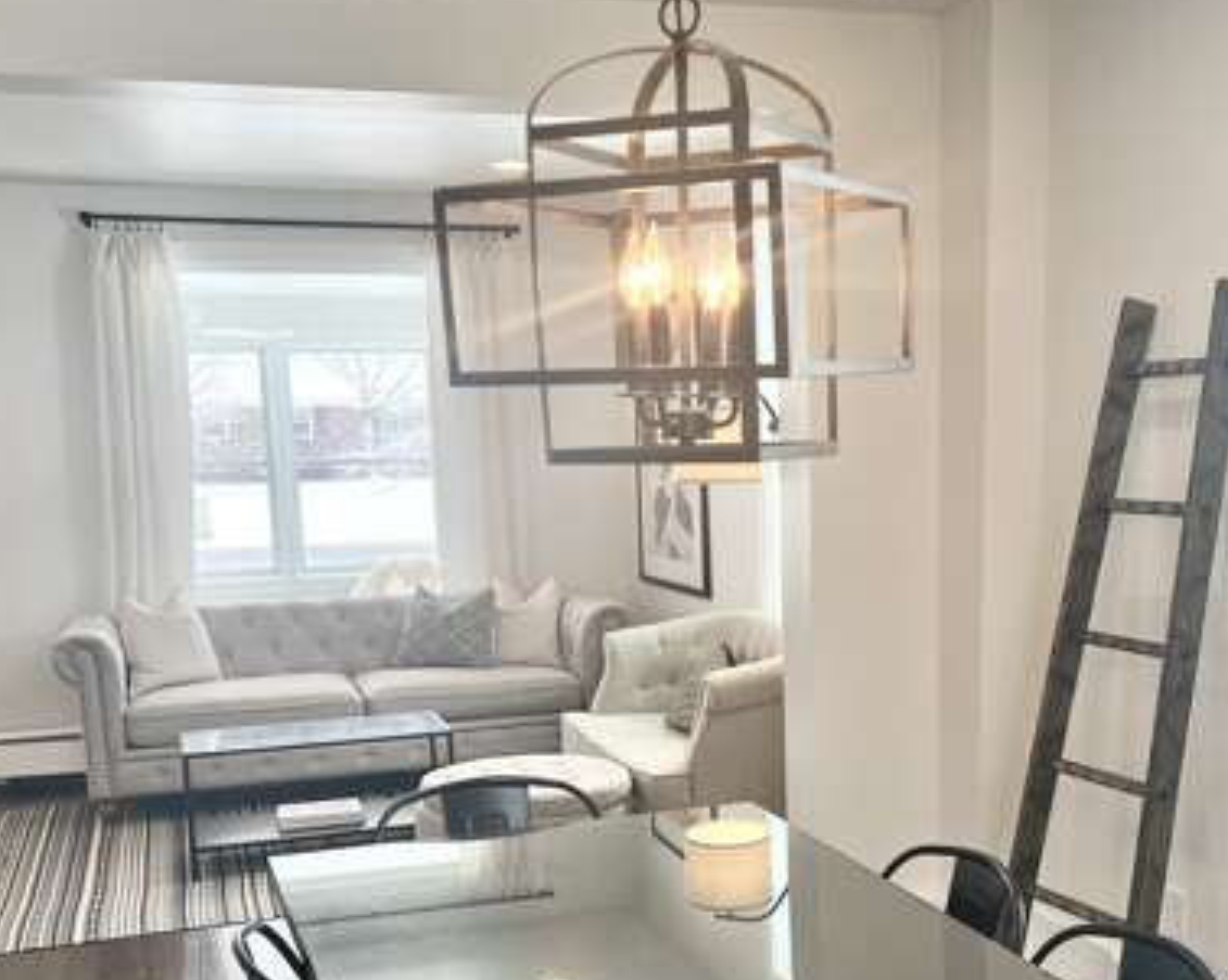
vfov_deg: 32.2
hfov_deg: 40.0
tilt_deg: -10.0
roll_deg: +1.3
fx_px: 1671
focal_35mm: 46
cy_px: 707
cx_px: 780
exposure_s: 1/181
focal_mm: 5.7
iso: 40
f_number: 1.5
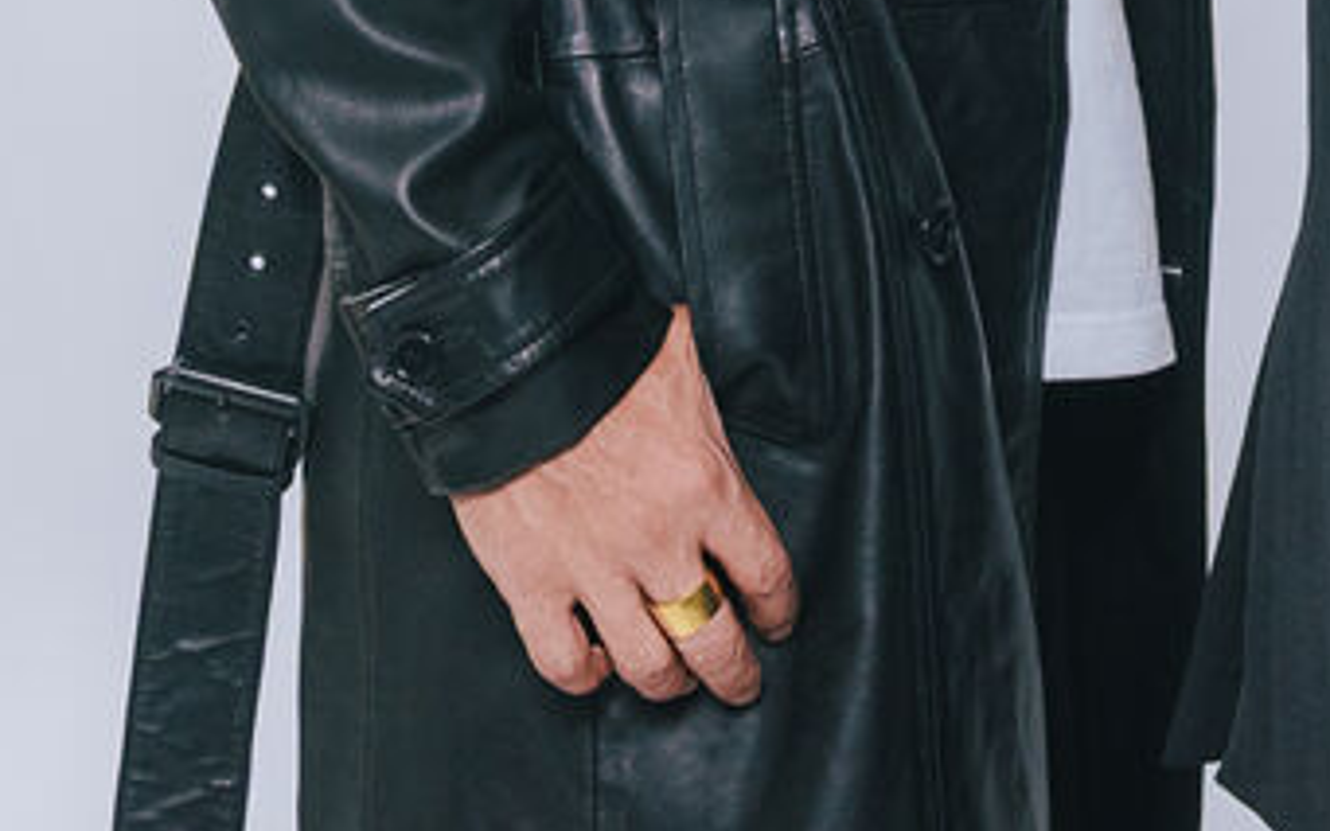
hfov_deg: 14.9
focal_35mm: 134
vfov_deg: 9.2
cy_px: -831
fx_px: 4856
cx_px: 1759
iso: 500
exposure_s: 1/125
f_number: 4
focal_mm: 35
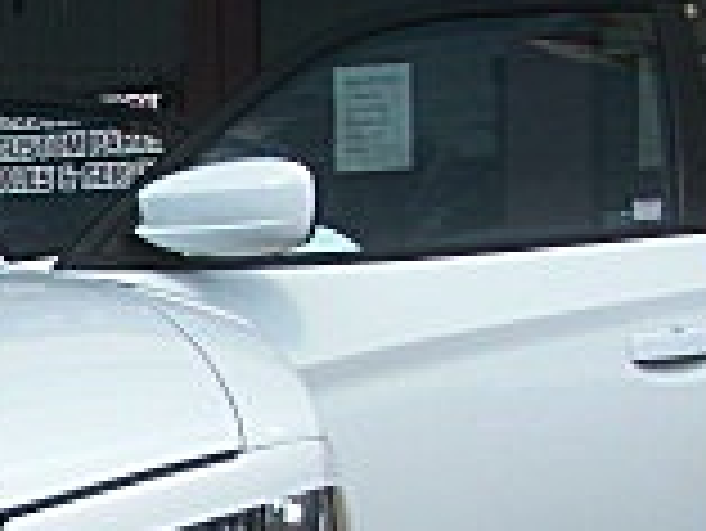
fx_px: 3000
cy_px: 567
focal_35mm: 147
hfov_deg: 12.2
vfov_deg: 10.0
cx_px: -603
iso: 50
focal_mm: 6.3
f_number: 2.8
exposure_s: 1/800
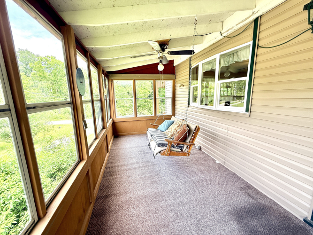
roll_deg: +0.9
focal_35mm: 14
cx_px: 156
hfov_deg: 102.1
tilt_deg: -9.6
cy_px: 118
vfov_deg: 85.7
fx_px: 127
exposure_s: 1/163
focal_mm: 2.22
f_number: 2.2
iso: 50
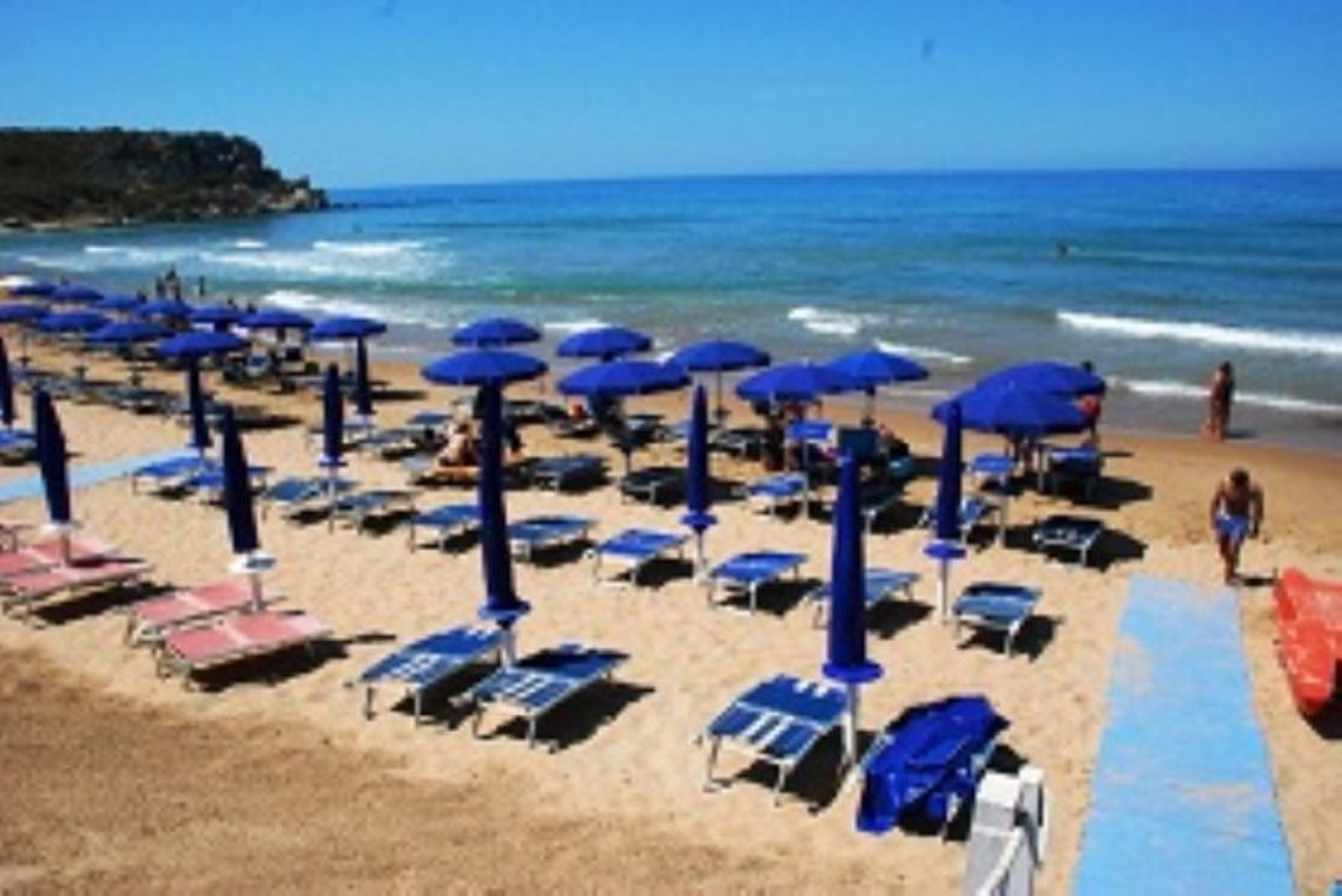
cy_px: 448
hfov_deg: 67.4
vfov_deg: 48.0
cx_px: 671
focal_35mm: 27
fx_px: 1007
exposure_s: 1/800
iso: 800
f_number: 13
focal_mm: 18
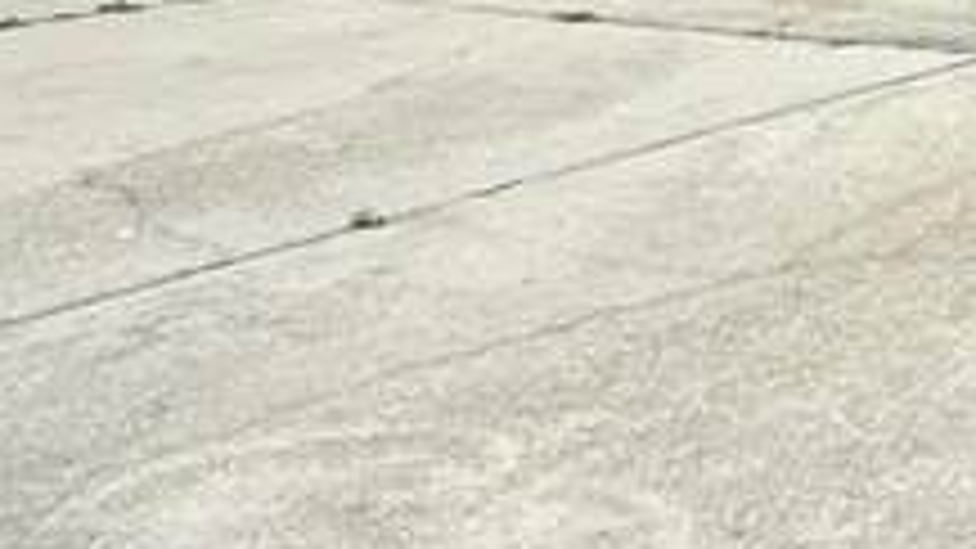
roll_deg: -1.9
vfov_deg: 15.9
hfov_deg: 21.1
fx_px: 1863
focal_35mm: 72
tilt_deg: -2.5
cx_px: 1709
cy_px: -153
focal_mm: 2.22
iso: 50
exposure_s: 1/1901
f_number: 2.2
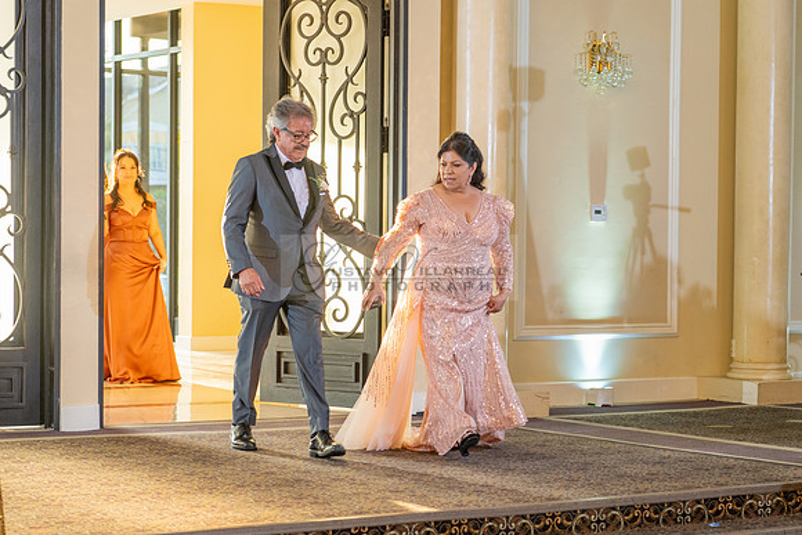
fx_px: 2126
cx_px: 446
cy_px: 319
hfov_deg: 21.4
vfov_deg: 14.3
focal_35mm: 95
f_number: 4
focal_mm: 70
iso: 800
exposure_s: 1/80
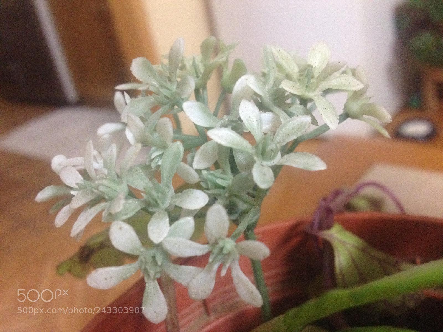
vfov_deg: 40.7
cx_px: 222
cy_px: 166
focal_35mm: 35
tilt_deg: -27.8
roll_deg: +10.8
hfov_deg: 52.6
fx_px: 448
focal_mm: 4.28
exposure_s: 1/15
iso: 400
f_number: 2.4
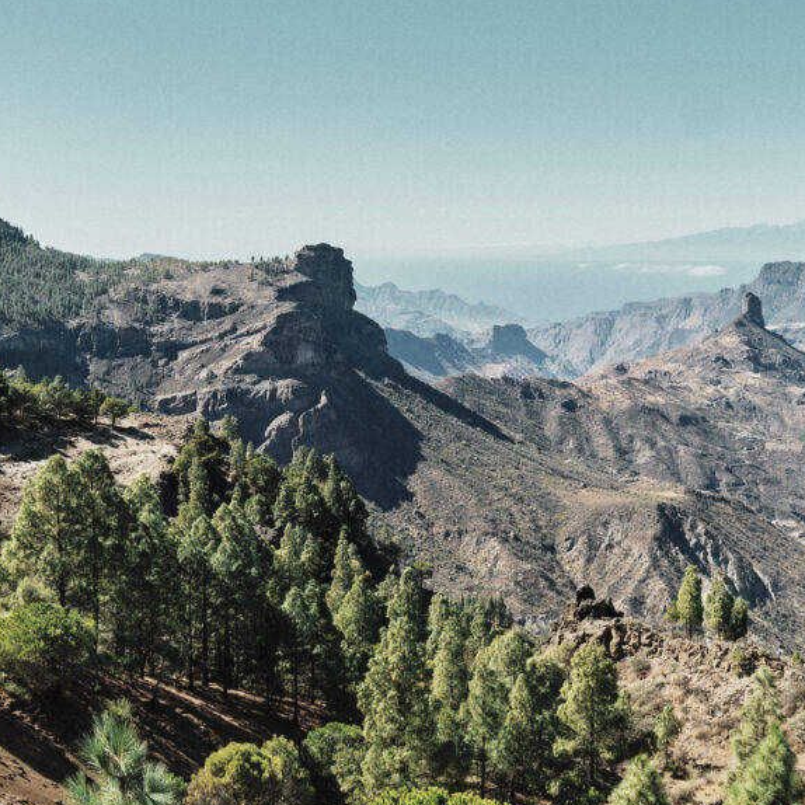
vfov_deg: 36.1
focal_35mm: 47
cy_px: 405
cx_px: 391
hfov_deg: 36.1
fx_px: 1237
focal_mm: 20.6
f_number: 5.6
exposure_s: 1/500
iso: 160
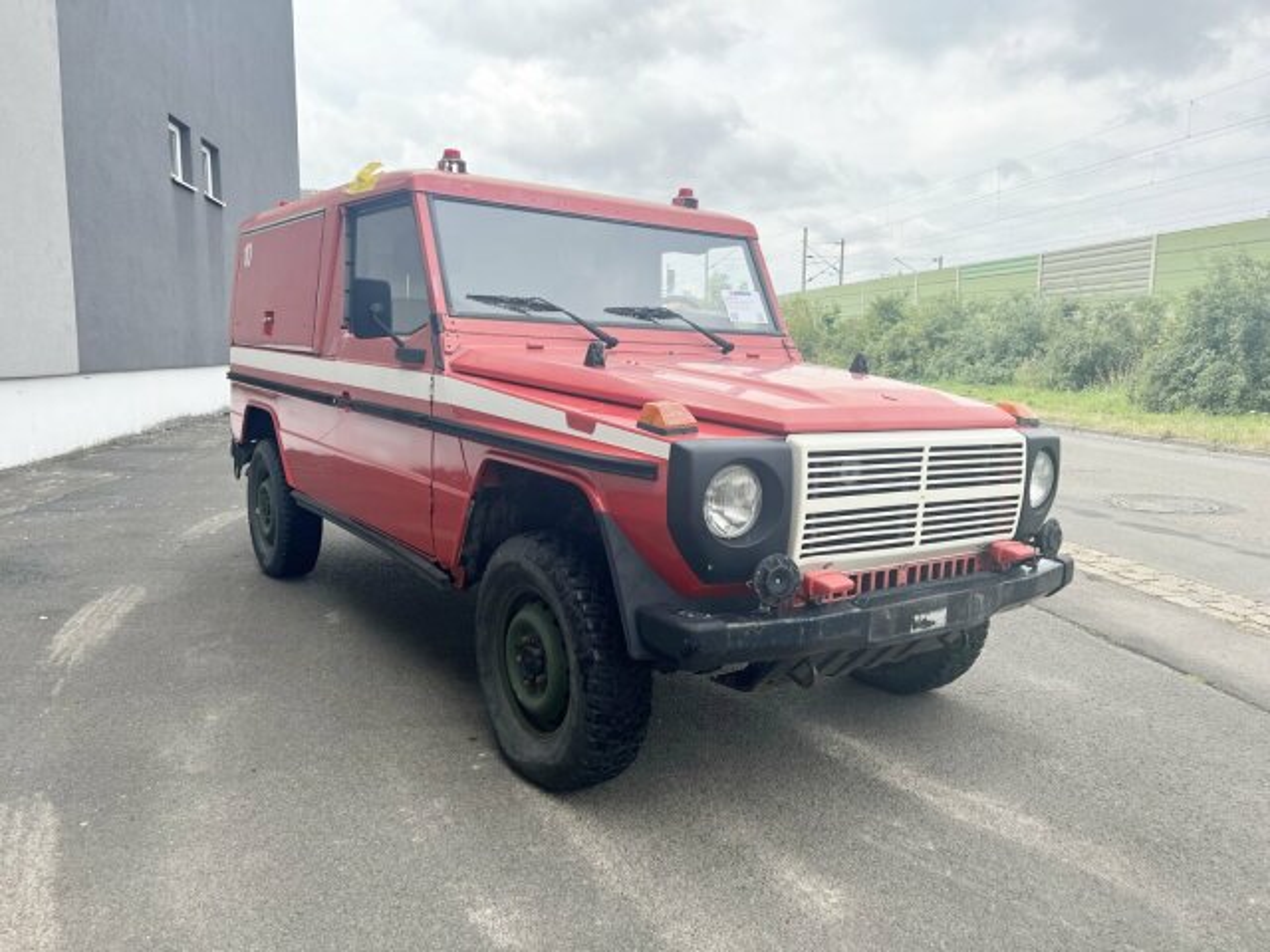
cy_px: 476
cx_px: 635
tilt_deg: -8.3
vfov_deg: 53.1
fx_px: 954
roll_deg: -0.9
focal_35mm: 26
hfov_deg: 67.3
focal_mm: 5.7
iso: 50
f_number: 1.5
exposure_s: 1/2165
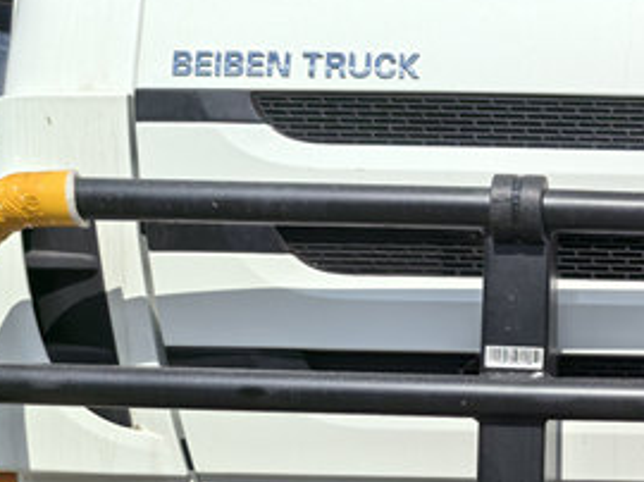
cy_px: 413
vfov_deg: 17.0
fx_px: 1599
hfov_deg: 21.1
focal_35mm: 86
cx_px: 785
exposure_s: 1/14085
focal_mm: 5.75
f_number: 1.4
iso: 50
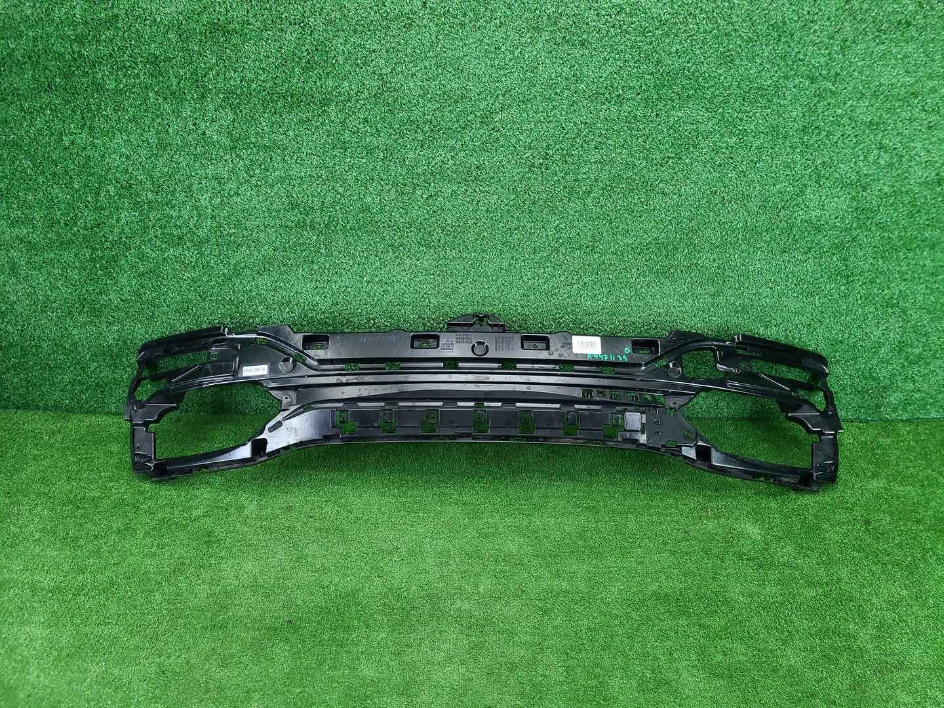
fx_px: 709
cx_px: 472
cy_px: 354
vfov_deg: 53.1
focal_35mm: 26
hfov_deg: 67.3
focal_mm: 5.4
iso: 191
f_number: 1.8
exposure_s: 1/50
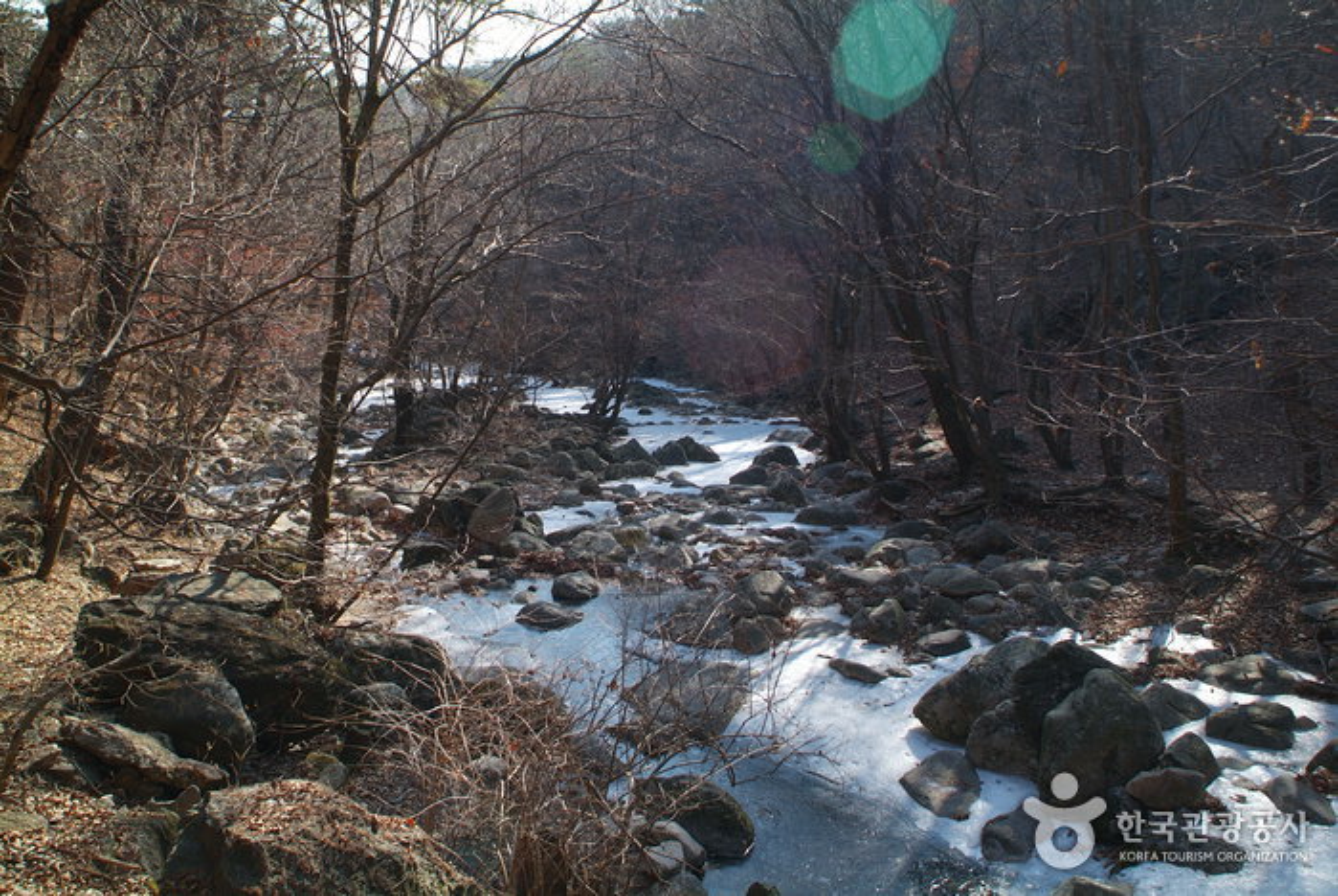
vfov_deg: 43.7
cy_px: 448
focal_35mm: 30
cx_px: 669
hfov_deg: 61.9
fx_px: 1116
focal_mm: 20
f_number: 5.6
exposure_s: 1/125
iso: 100
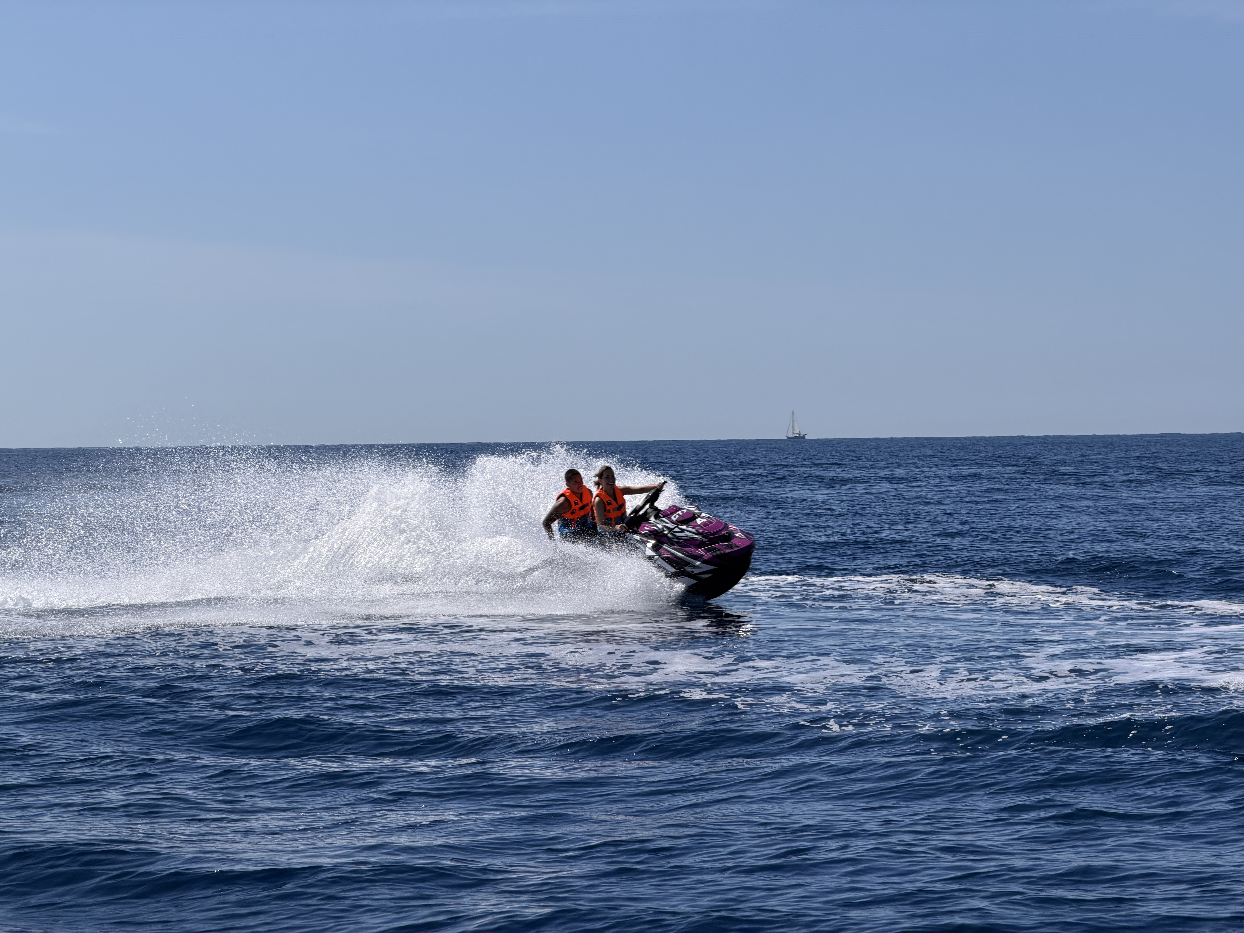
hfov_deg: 19.6
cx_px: 622
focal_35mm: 100
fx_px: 3594
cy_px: 466
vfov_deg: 14.8
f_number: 2.8
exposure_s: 1/1105
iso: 25
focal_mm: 16.89
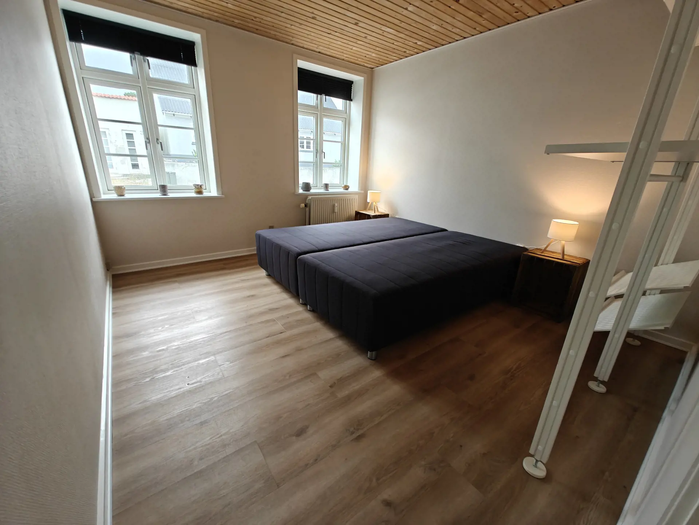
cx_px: 350
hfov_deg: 102.1
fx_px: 283
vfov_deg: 85.7
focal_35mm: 14
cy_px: 262
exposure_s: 1/50
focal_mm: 2.62
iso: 125
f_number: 2.2
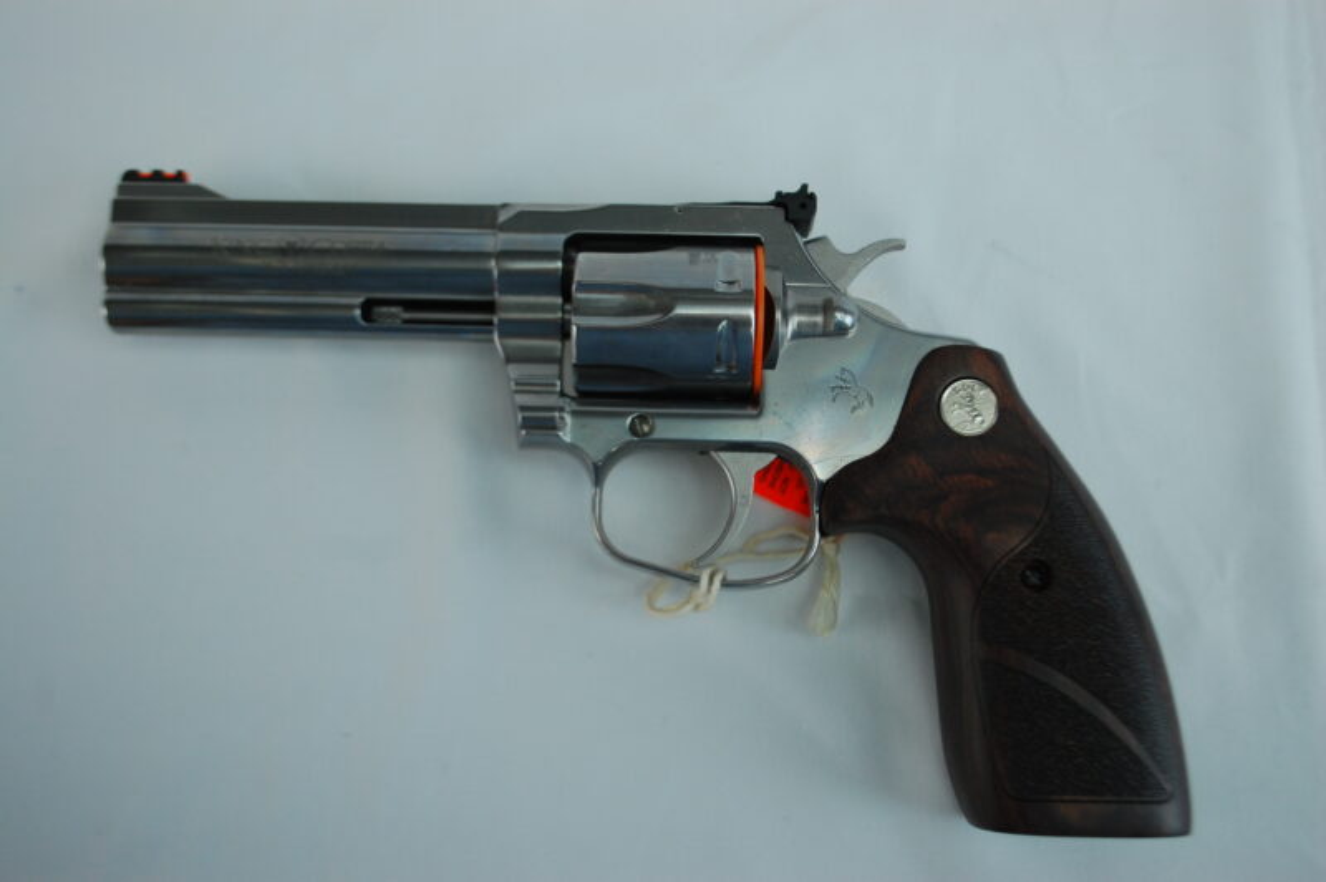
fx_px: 1601
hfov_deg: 45.0
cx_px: 663
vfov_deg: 30.8
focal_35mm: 44
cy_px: 441
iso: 400
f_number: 4.8
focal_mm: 29
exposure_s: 1/60
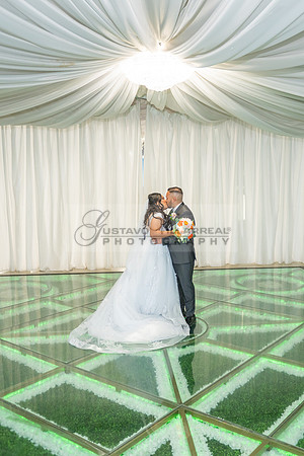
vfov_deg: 53.1
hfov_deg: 36.6
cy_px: 228
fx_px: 456
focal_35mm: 36
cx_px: 192
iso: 800
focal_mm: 24
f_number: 3.2
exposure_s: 1/160
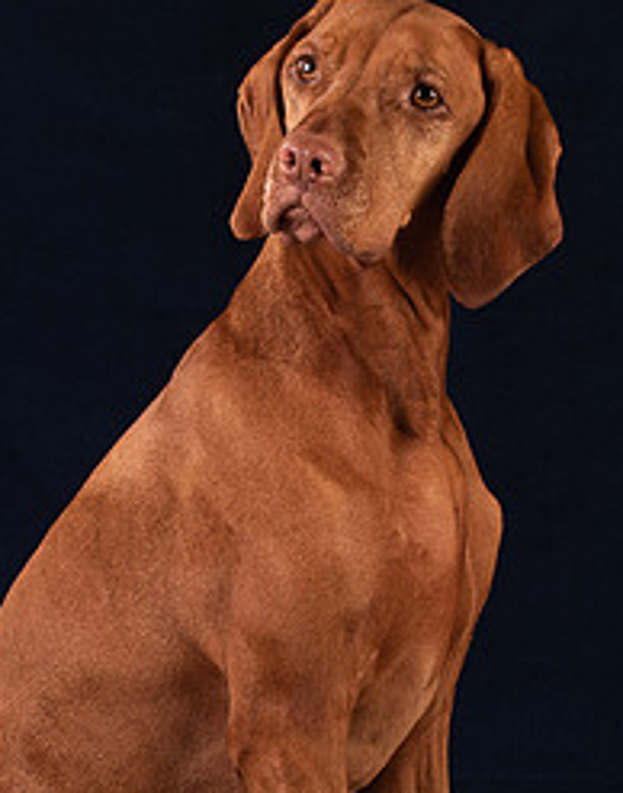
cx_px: 313
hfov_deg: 5.7
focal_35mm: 270
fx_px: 6294
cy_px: 571
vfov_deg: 7.2
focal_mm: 50
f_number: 5.6
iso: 100
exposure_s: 1/250
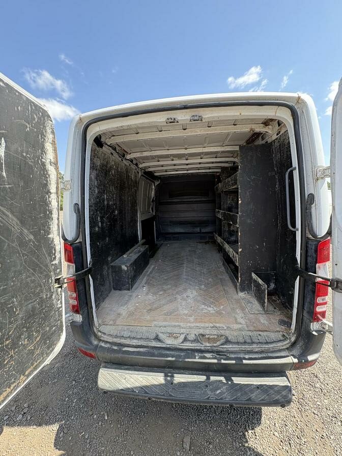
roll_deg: +1.6
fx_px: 184
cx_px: 171
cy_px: 228
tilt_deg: -4.8
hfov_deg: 85.7
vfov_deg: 102.1
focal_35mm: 14
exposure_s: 1/144
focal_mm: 2.22
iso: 64
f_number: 2.2
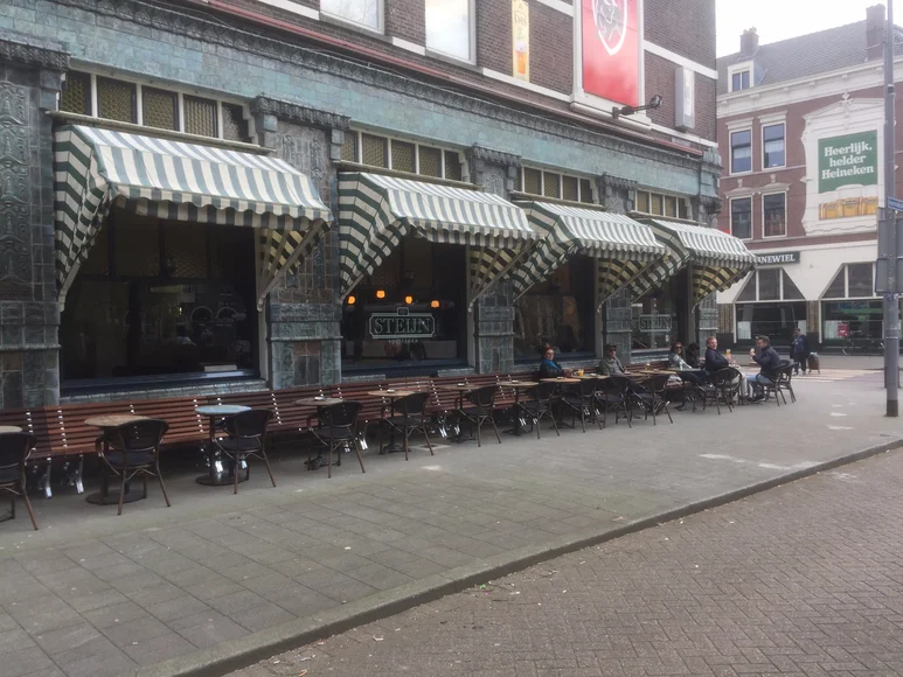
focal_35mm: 29
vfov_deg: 48.2
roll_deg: +0.7
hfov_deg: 61.7
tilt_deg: +1.5
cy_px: 338
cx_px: 452
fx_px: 757
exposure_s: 1/581
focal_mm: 4.15
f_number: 2.2
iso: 32
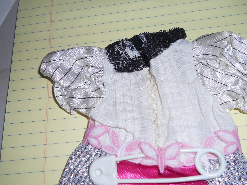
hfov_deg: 56.8
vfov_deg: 44.2
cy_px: 92
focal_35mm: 32
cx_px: 124
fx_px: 228
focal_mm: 5.8
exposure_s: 1/25
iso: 80
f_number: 8.8
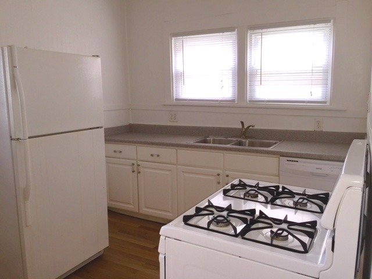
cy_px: 140
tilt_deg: -8.2
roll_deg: +0.7
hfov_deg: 61.7
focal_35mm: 29
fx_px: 312
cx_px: 186
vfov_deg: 48.2
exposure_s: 1/35
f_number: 2.2
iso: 32
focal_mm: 4.15
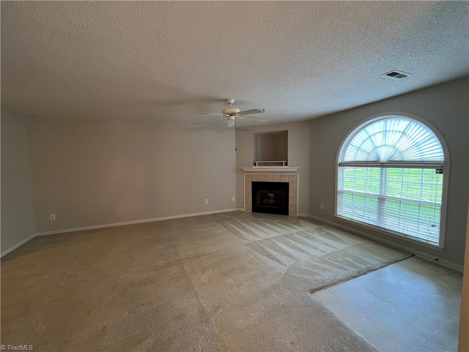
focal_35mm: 13
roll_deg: +0.8
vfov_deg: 89.9
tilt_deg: -4.2
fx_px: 176
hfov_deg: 106.2
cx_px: 234
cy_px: 176
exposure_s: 1/60
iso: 320
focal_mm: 1.57
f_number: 1.8
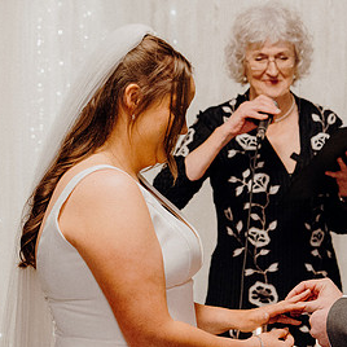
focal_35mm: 138
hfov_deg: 12.6
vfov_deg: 12.6
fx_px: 1565
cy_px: 219
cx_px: 306
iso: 3200
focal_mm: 50
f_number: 3.5
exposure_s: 1/160
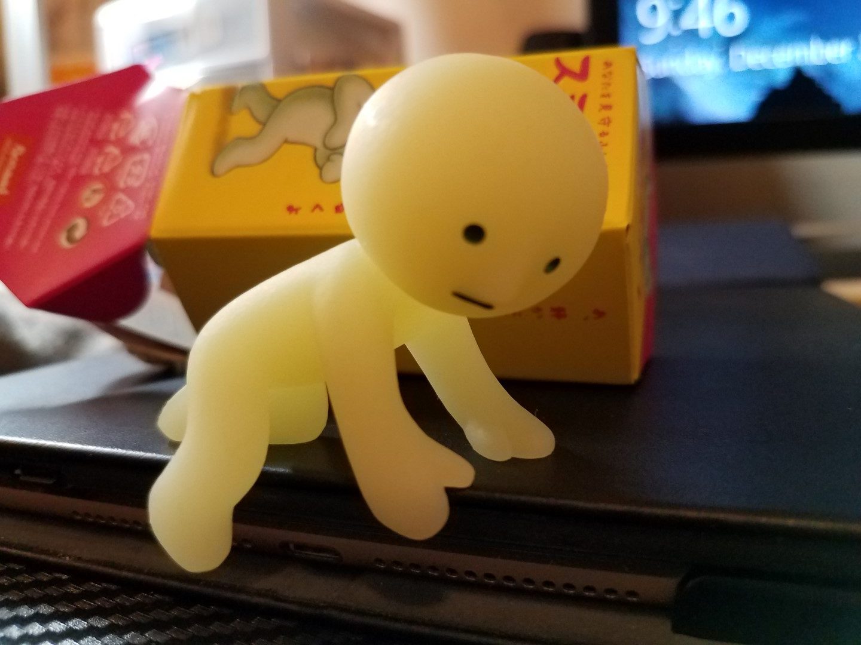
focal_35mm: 26
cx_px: 430
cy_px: 322
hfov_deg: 67.3
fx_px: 647
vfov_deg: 53.1
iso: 200
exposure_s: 1/20
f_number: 1.7
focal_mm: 4.2
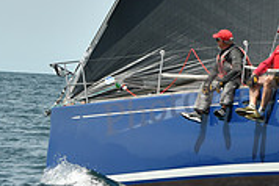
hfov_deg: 8.8
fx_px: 1768
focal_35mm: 228
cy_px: -9
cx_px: 406
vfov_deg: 6.0
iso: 320
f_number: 9
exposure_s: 1/1000
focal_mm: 70
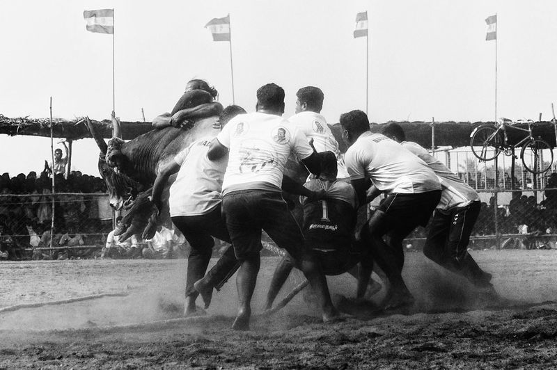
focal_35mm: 98
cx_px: 278
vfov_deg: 14.0
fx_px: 1507
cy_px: 185
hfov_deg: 20.9
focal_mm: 65
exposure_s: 1/1250
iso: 400
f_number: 4.5
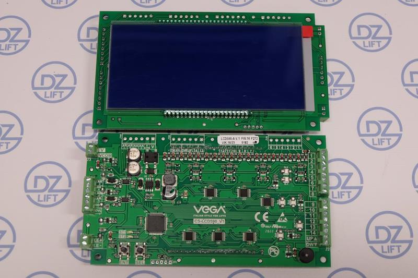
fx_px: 673
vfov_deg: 23.4
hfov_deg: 34.5
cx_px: 209
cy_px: 139
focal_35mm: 58
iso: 400
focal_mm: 38.7
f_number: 5.3
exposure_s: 1/30
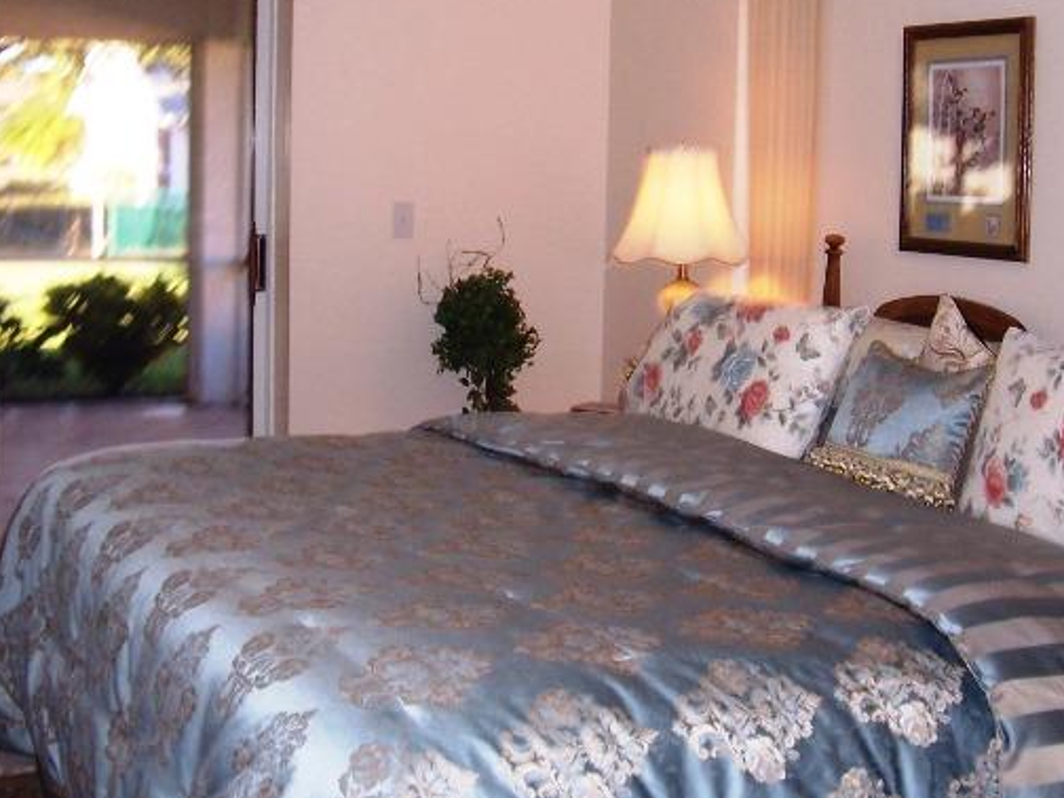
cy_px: 315
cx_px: 564
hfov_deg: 35.5
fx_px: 1660
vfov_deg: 27.0
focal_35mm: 54
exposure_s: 1/60
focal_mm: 5.6
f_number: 2.7
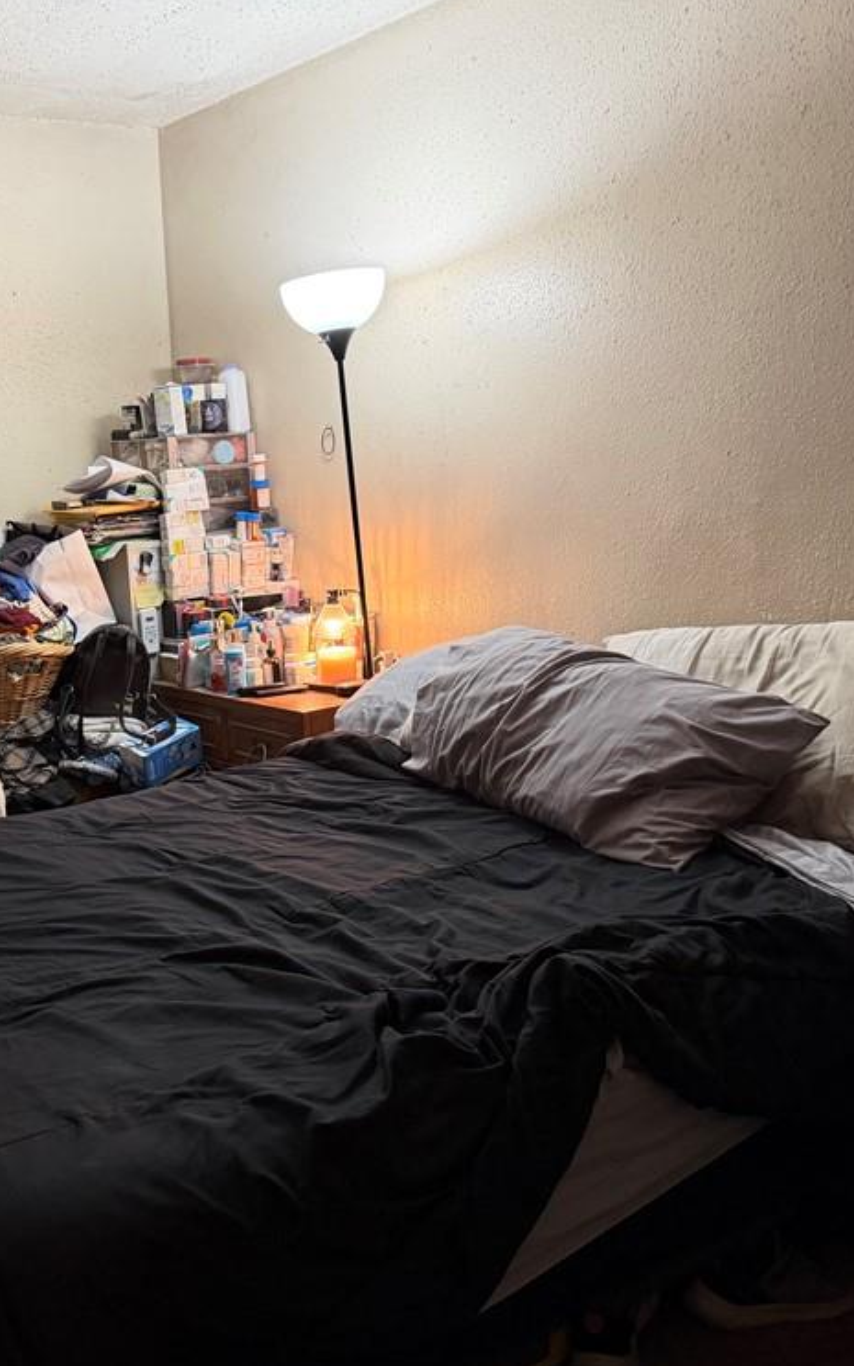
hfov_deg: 35.6
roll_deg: +3.4
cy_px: 687
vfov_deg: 55.3
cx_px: 228
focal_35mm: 35
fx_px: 1303
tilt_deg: -9.1
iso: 400
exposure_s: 1/60
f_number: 1.78
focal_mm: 6.76
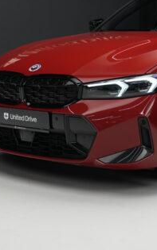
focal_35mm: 87
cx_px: 141
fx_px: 595
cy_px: 60
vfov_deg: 23.5
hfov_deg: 14.9
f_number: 4
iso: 500
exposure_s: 1/40
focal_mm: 35
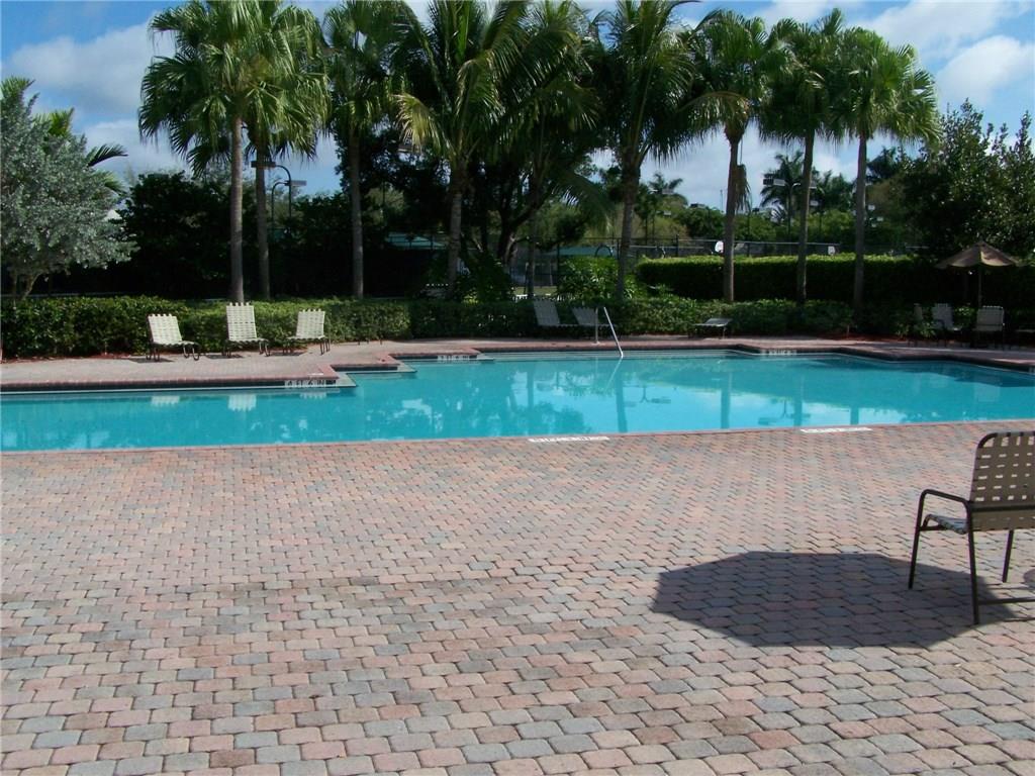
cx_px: 518
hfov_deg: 49.0
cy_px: 388
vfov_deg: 37.7
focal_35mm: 38
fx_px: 1136
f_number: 5.6
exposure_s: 1/1000
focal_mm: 6.3
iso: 160
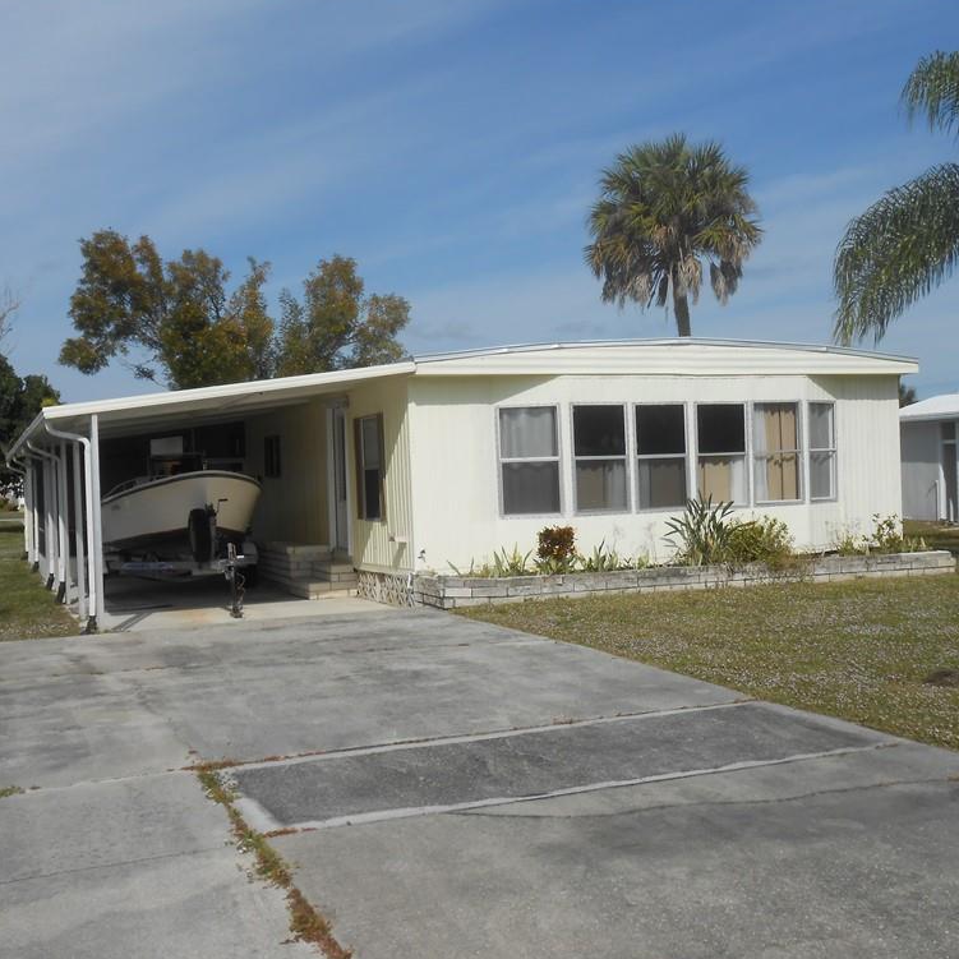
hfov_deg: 40.9
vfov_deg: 40.9
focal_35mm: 41
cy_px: 480
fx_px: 1285
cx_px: 530
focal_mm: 6
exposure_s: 1/1500
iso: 80
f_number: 3.9
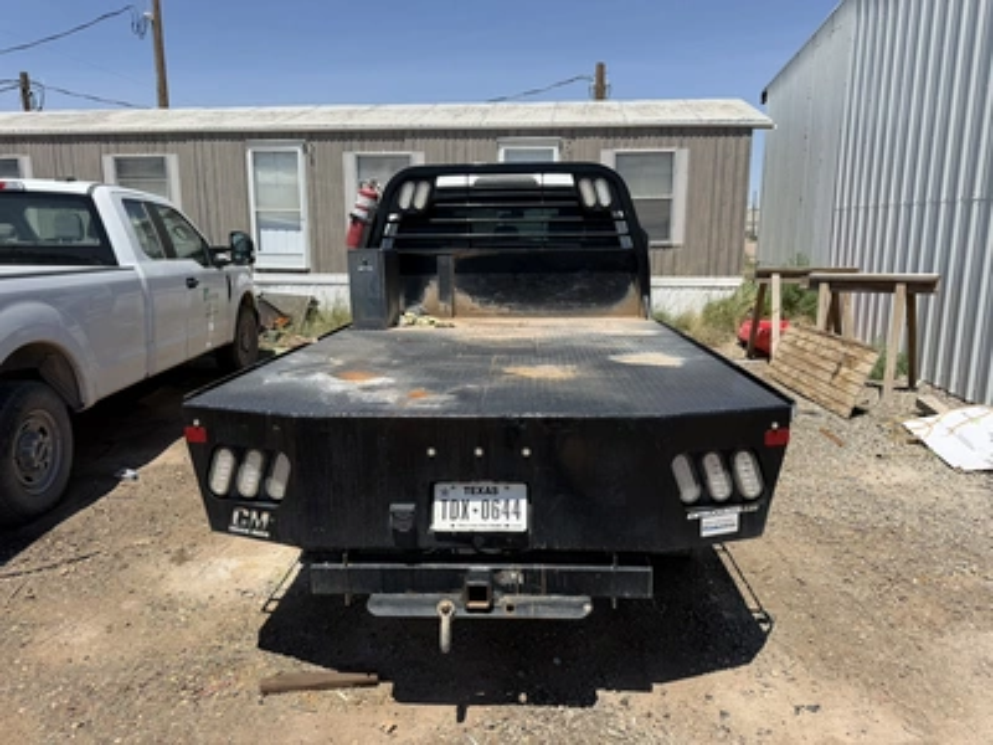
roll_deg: +0.0
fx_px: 688
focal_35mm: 24
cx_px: 496
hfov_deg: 71.6
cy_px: 372
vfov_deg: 56.8
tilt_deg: -11.1
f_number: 1.78
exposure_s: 1/5714
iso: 80
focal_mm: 6.76
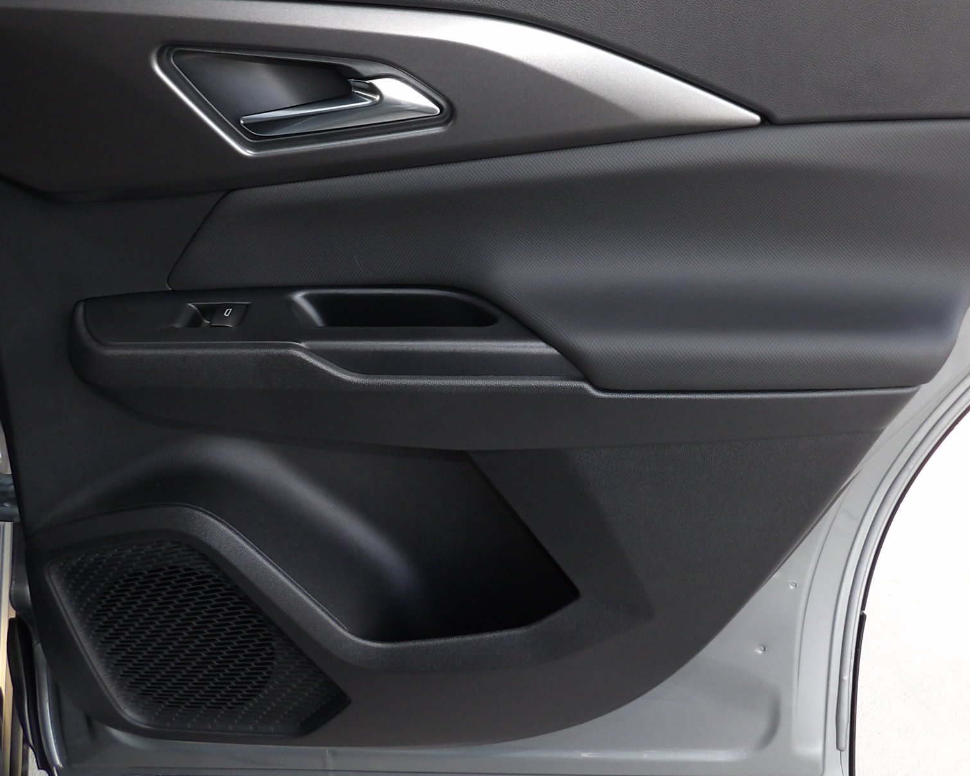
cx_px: 594
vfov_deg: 36.8
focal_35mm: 40
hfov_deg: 45.5
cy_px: 238
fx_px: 1148
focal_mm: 4.3
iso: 100
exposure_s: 1/38
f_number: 3.2
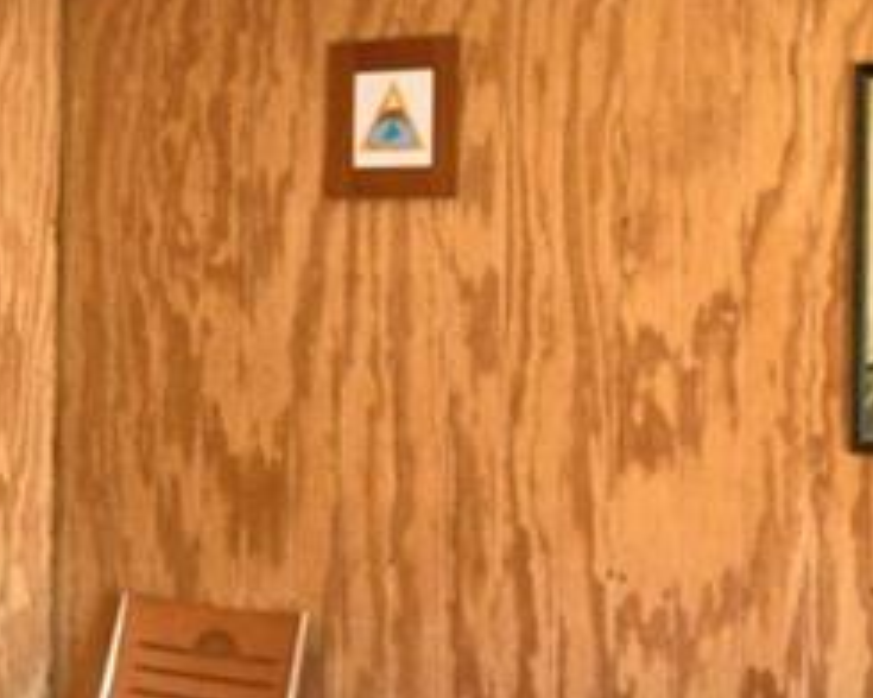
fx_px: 2377
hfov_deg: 20.5
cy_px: 207
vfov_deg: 16.7
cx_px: 114
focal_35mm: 92
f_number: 4.5
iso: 720
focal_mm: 10
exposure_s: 1/30
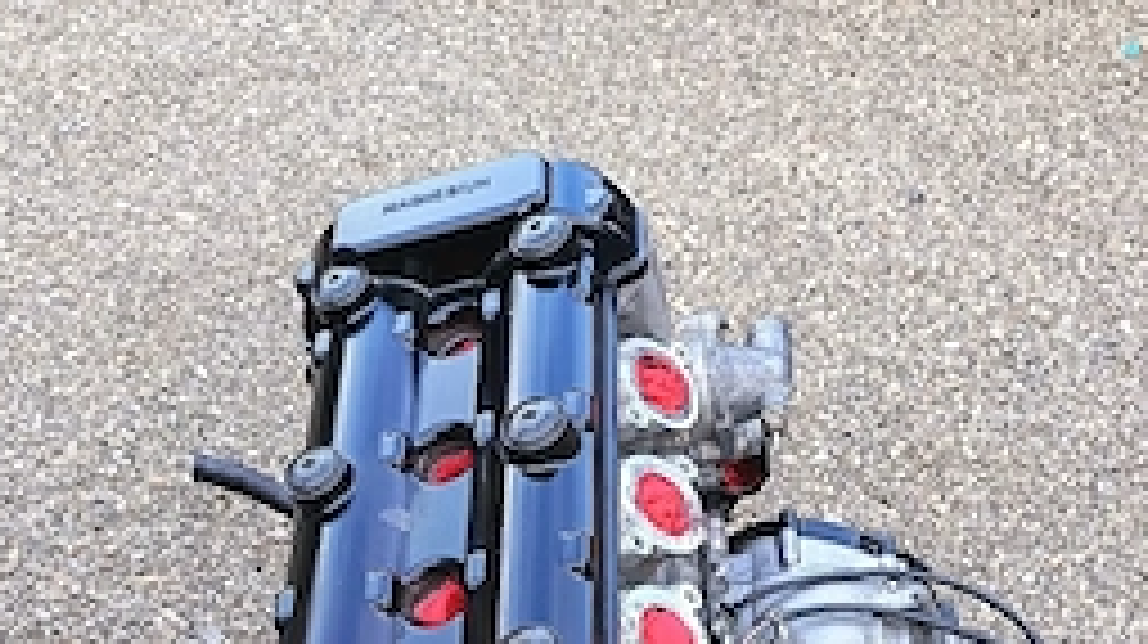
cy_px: 883
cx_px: 608
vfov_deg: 24.4
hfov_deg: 49.4
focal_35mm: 41
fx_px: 1247
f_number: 1.75
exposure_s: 1/100
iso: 550
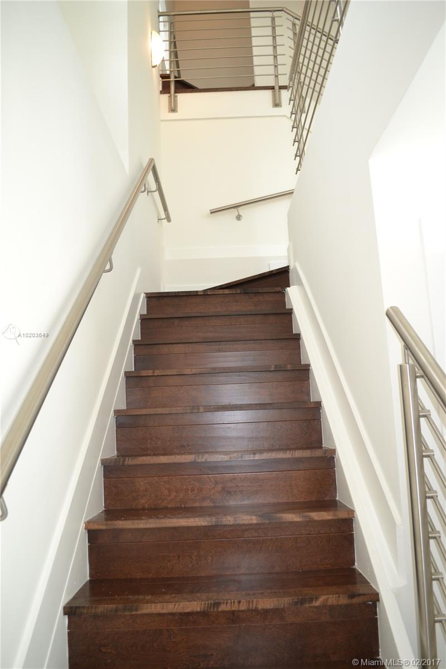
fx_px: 502
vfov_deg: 67.4
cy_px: 334
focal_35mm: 27
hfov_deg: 47.9
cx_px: 223
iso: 400
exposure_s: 1/60
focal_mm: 18
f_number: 4
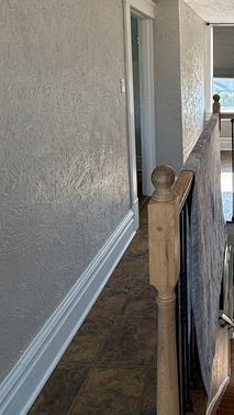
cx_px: 221
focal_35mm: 31
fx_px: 341
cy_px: 105
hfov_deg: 35.1
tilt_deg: -4.4
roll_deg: +0.5
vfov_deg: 59.4
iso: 64
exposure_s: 1/142
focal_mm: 2.22
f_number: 2.2
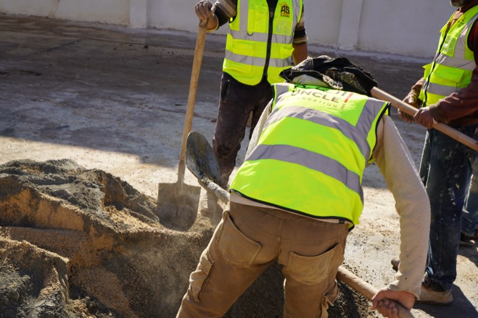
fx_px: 690
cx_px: 239
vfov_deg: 26.0
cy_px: 159
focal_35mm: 52
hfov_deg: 38.2
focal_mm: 52
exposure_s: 1/125
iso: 100
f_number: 9
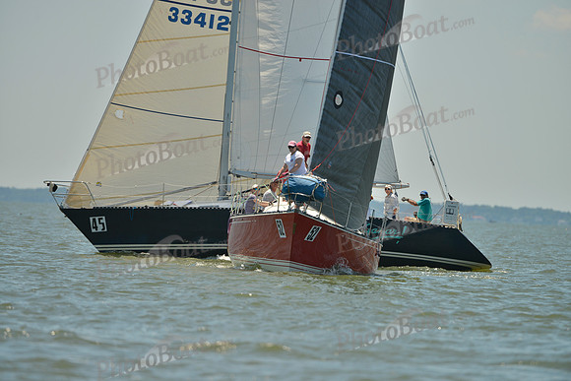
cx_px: 286
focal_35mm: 400
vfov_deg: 3.4
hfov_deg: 5.2
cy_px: 190
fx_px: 6346
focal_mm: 400
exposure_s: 1/1600
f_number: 5
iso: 200
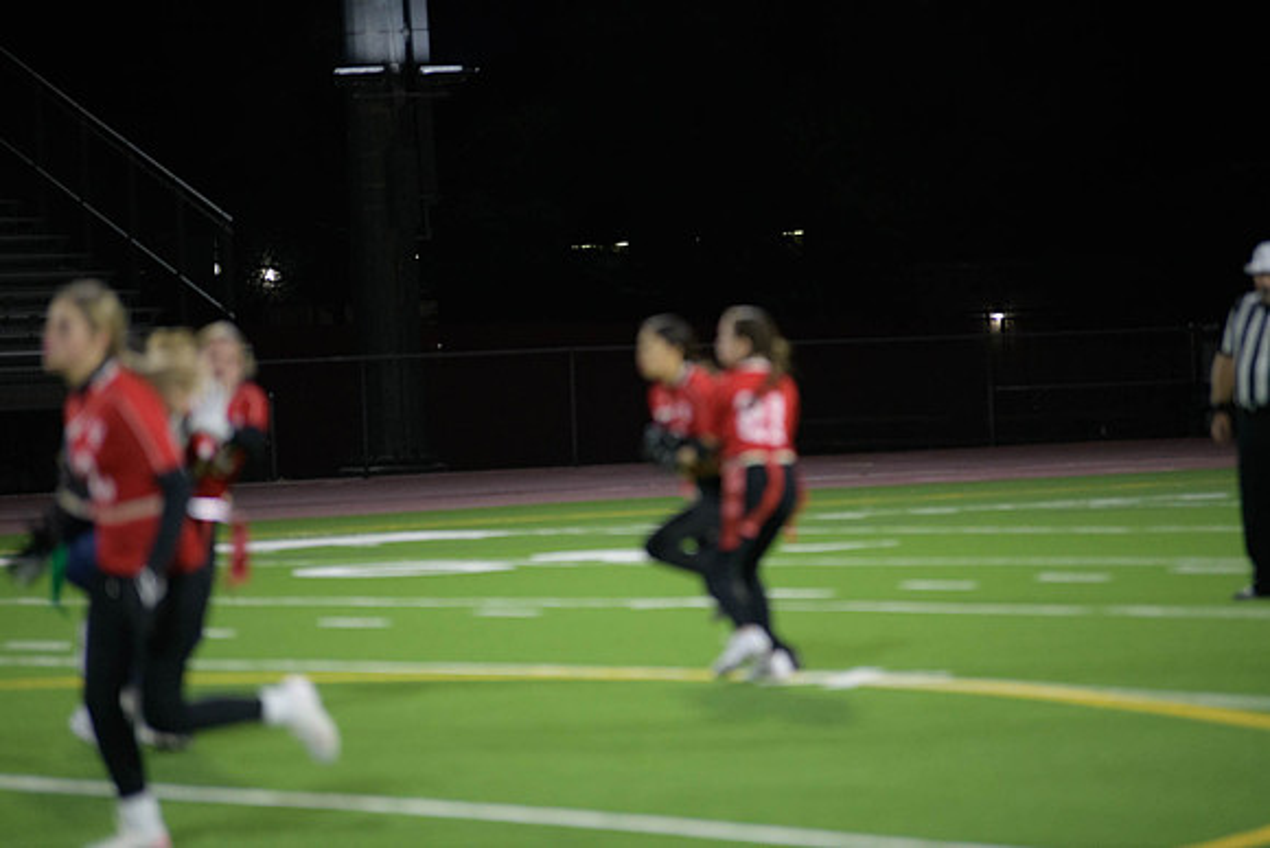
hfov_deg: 10.3
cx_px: 635
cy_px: 424
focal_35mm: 200
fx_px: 7057
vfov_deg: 6.9
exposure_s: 1/640
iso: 3600
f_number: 2.8
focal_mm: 200
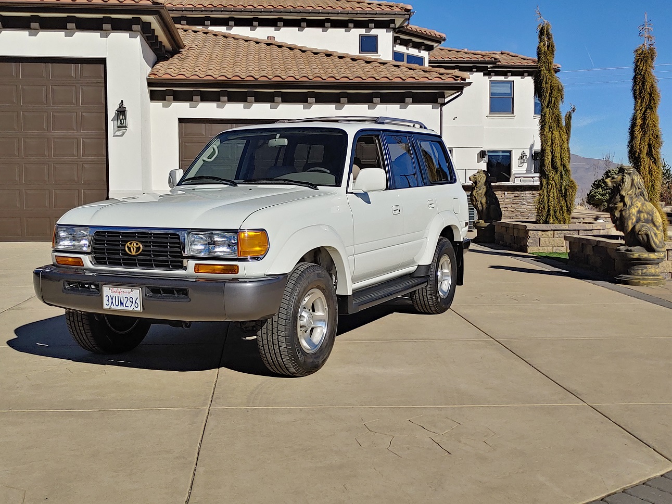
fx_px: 796
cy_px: 252
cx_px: 336
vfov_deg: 35.1
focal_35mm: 41
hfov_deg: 45.8
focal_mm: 4.36
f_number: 1.8
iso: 50
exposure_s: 1/6250
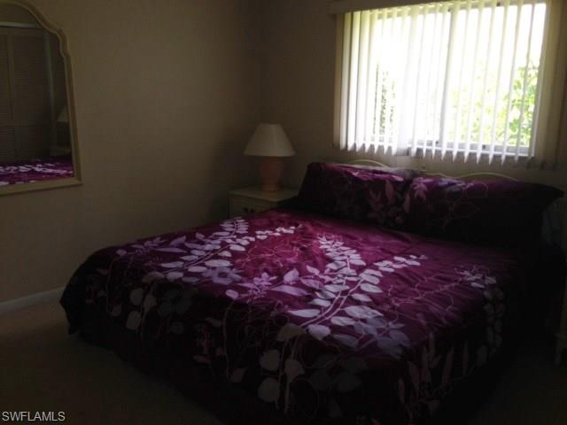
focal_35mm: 33
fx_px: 541
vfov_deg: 42.9
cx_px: 284
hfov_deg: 55.4
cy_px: 212
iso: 50
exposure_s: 1/28
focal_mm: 4.12
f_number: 2.4
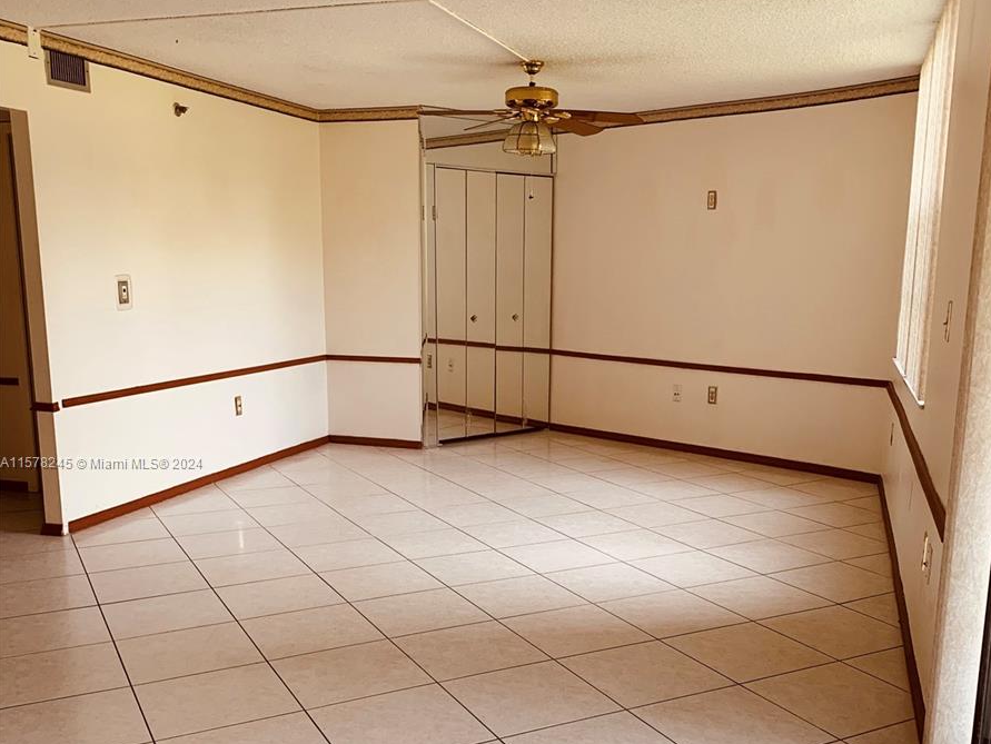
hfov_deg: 52.6
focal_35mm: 35
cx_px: 498
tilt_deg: -11.6
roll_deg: -0.2
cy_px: 464
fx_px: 1002
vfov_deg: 40.5
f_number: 1.8
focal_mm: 4.25
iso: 80
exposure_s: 1/121
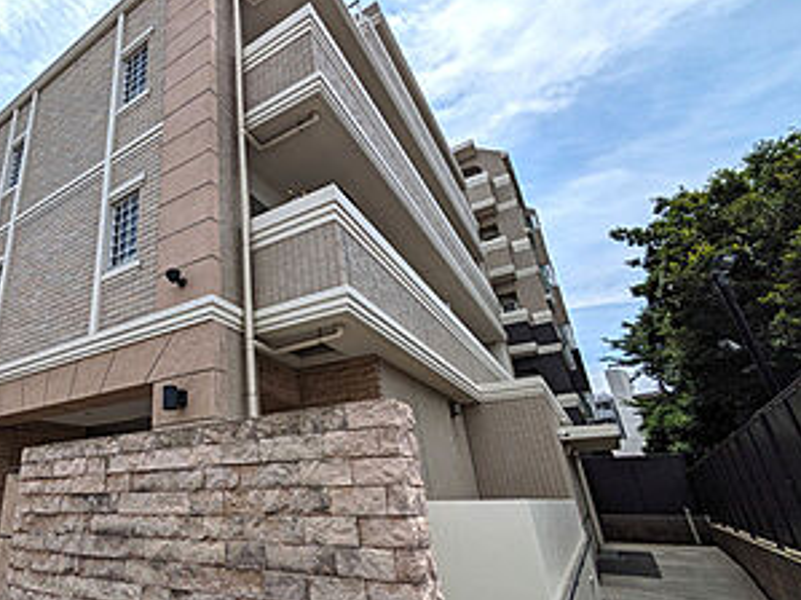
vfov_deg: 63.4
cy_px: 308
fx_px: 486
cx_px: 214
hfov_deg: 74.2
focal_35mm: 21
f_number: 2.2
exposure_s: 1/4184
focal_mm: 1.83
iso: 50
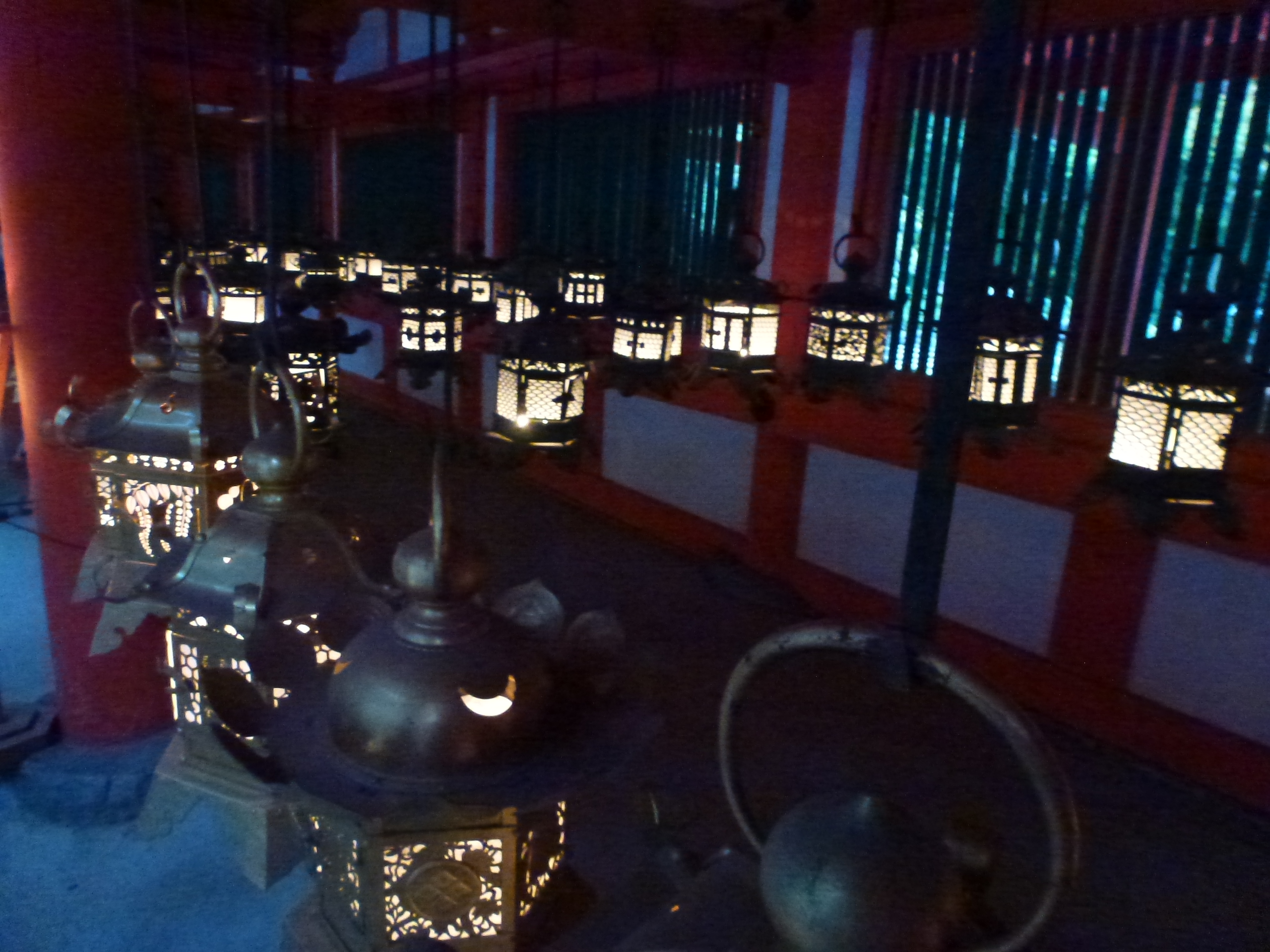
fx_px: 881
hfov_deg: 71.6
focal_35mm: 24
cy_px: 476
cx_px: 635
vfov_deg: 56.8
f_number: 3.3
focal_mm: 4.3
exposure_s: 1/4
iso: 1250
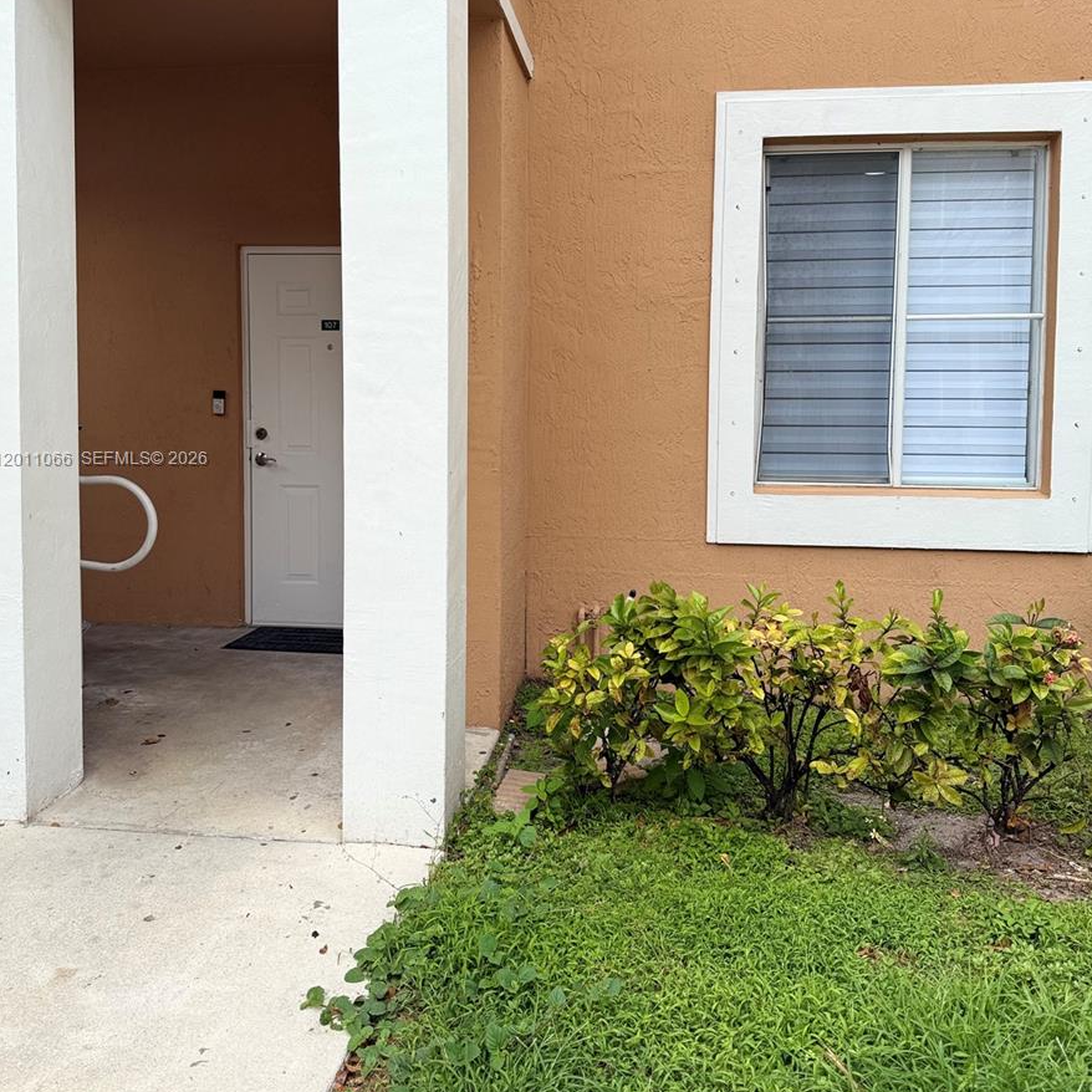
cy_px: 460
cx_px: 537
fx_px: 1035
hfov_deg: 55.6
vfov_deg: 55.4
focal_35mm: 29
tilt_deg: -3.0
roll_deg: -1.0
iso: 80
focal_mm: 6.76
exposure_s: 1/2232
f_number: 1.78
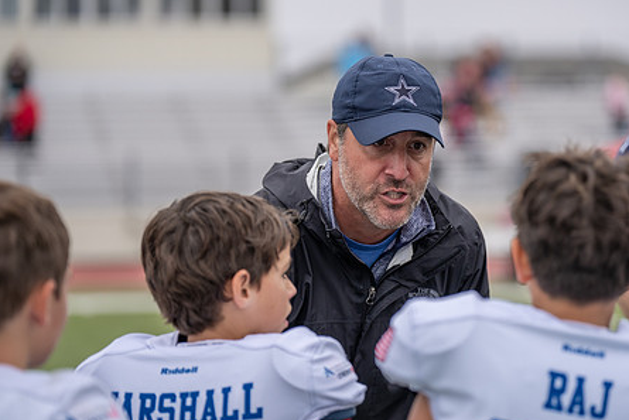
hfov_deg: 12.6
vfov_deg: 8.4
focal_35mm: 163
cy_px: 180
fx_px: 2849
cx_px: 407
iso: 200
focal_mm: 125
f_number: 2.8
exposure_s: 1/1250
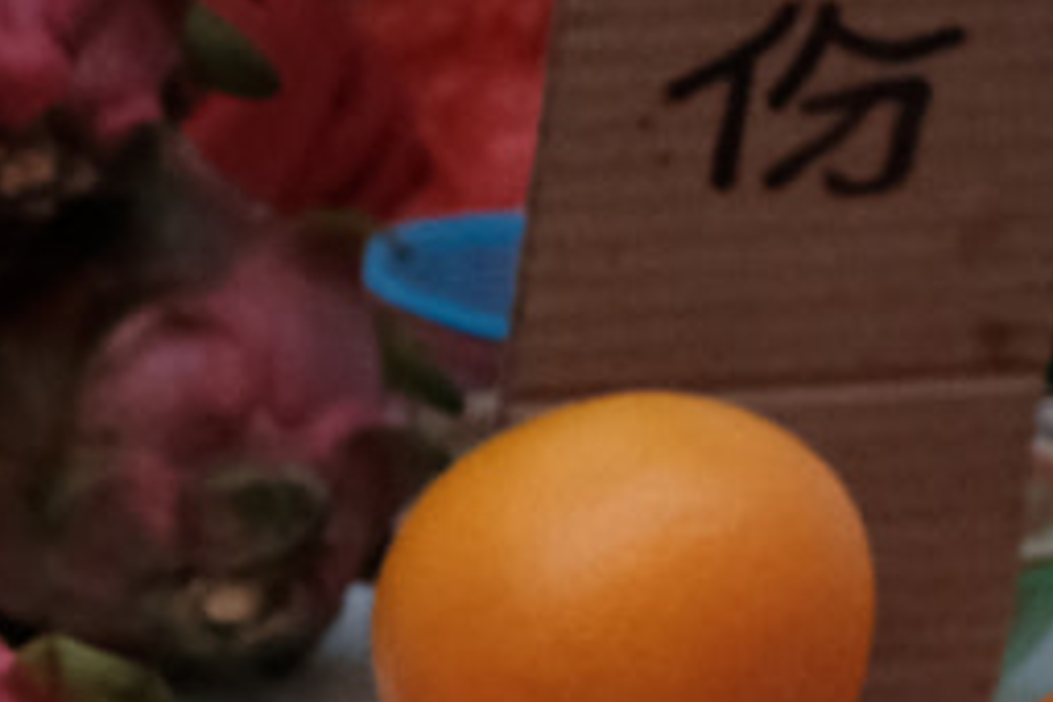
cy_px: 1625
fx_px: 6434
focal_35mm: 220
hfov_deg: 8.0
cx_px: -2172
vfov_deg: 6.0
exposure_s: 1/2000
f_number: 4
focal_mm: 23
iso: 2000
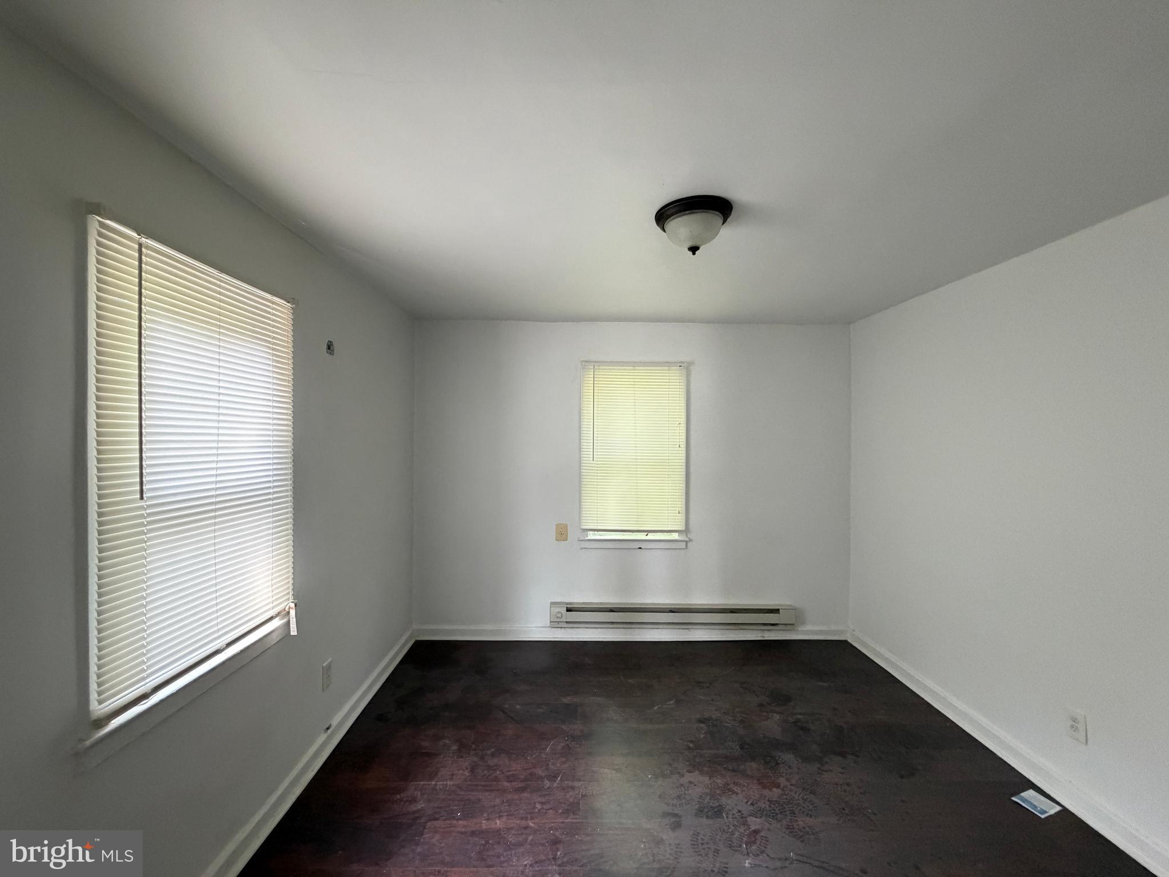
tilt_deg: -0.2
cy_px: 438
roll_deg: -0.2
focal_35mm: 14
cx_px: 584
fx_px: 473
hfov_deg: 102.1
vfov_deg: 85.7
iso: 500
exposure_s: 1/60
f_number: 2.2
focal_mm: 2.22
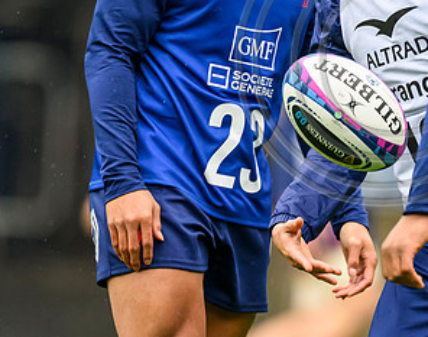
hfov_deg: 1.3
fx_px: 19386
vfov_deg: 1.0
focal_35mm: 1540
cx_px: 321
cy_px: 150
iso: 2500
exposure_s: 1/1000
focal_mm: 560
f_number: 4
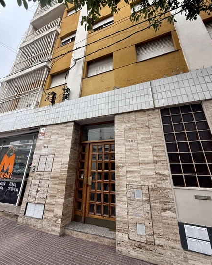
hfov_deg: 84.0
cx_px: 107
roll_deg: -0.7
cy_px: 123
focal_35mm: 15
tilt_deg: +21.8
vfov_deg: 96.6
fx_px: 118
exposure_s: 1/161
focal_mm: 2.22
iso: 50
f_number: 2.2
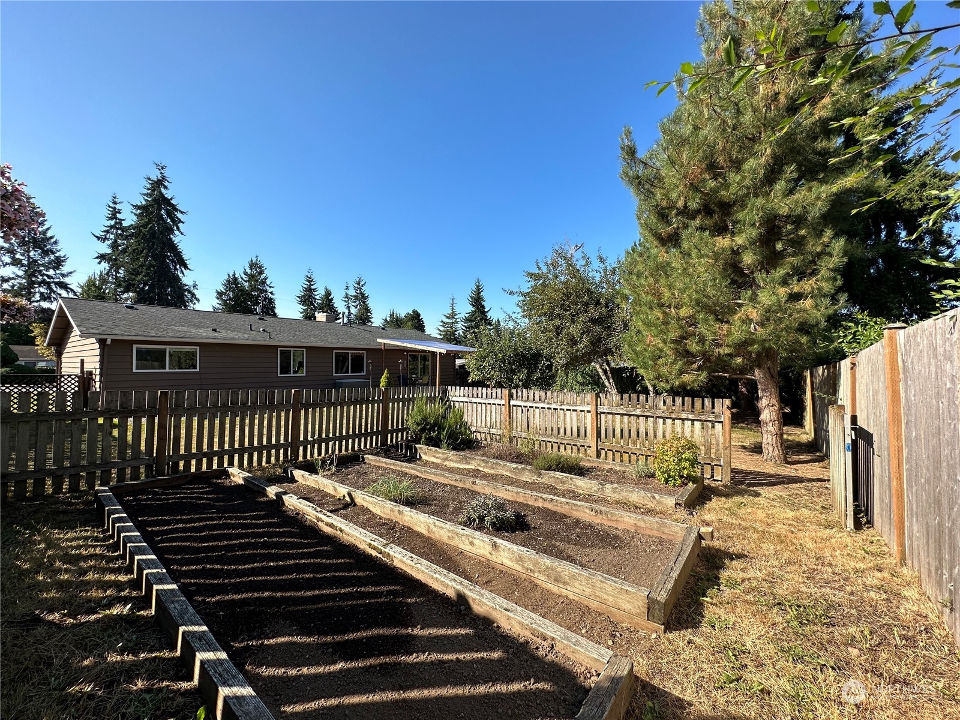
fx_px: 388
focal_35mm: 14
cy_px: 360
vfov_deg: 85.7
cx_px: 480
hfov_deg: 102.1
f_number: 2.2
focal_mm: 2.22
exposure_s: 1/1319
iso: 40
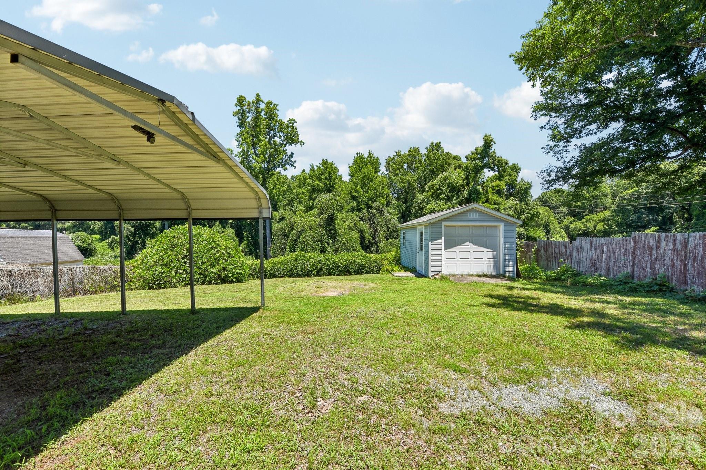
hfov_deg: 104.3
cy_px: 235
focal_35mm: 14
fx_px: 275
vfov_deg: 81.2
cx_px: 353
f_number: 11
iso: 200
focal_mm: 14
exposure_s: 1/320
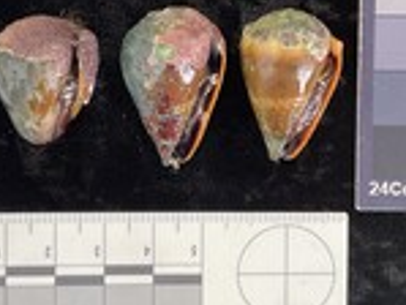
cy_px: 37
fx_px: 798
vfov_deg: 21.2
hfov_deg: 28.4
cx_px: 153
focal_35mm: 68
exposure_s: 1/60
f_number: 1.8
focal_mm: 3
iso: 40
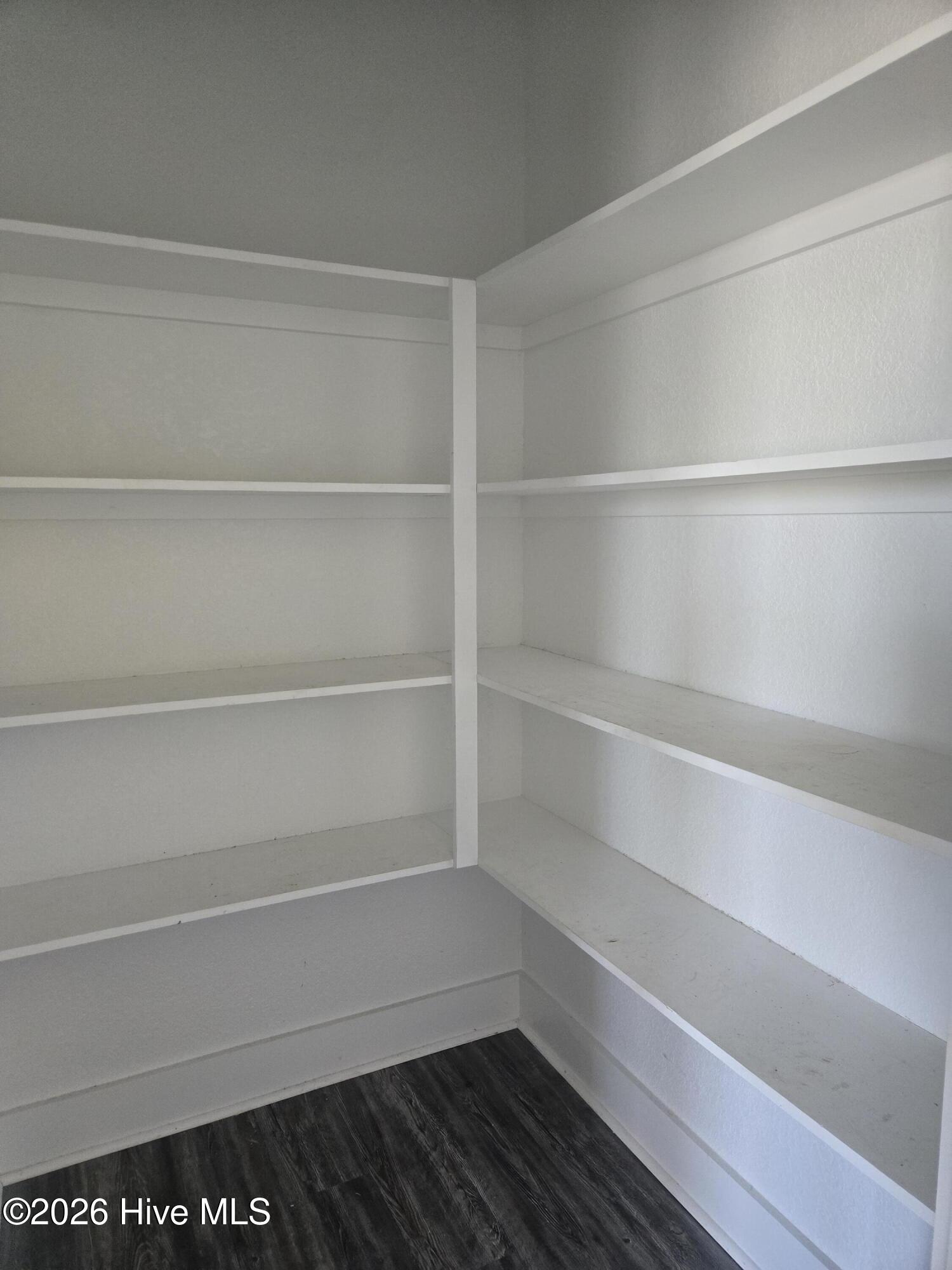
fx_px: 843
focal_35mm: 23
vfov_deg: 73.9
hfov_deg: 58.9
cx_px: 476
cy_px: 635
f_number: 1.8
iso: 640
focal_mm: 5.4
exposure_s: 1/120
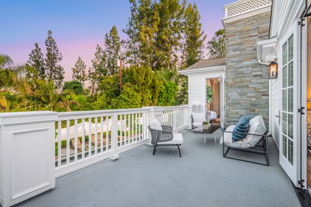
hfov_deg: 96.8
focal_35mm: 16
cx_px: 156
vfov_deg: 73.7
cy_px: 104
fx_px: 138
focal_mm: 16
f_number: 8
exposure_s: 1/100
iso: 160
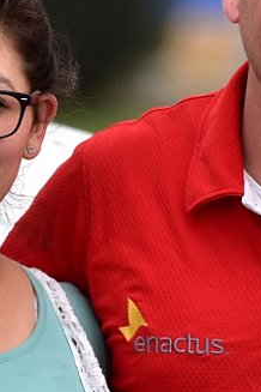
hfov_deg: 1.0
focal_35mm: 1369
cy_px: 345
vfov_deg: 1.5
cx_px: 363
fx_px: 14887
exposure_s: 1/800
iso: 500
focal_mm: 280
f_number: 5.6
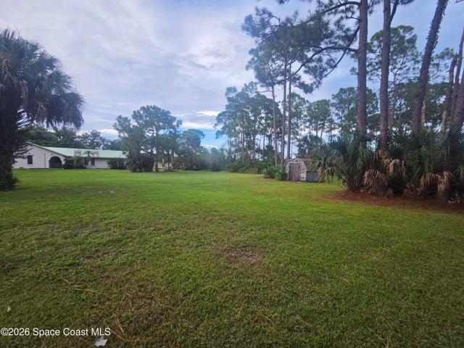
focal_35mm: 13
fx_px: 174
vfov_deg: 89.9
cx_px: 232
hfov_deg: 106.2
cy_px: 174
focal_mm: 2.2
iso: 100
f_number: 2.2
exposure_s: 1/487
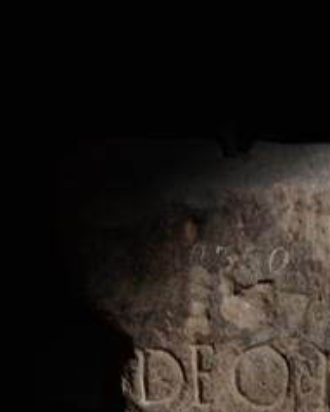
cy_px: 540
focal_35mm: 242
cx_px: 292
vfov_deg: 7.9
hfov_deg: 6.4
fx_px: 2956
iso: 1250
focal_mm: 62
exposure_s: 1/10
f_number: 5
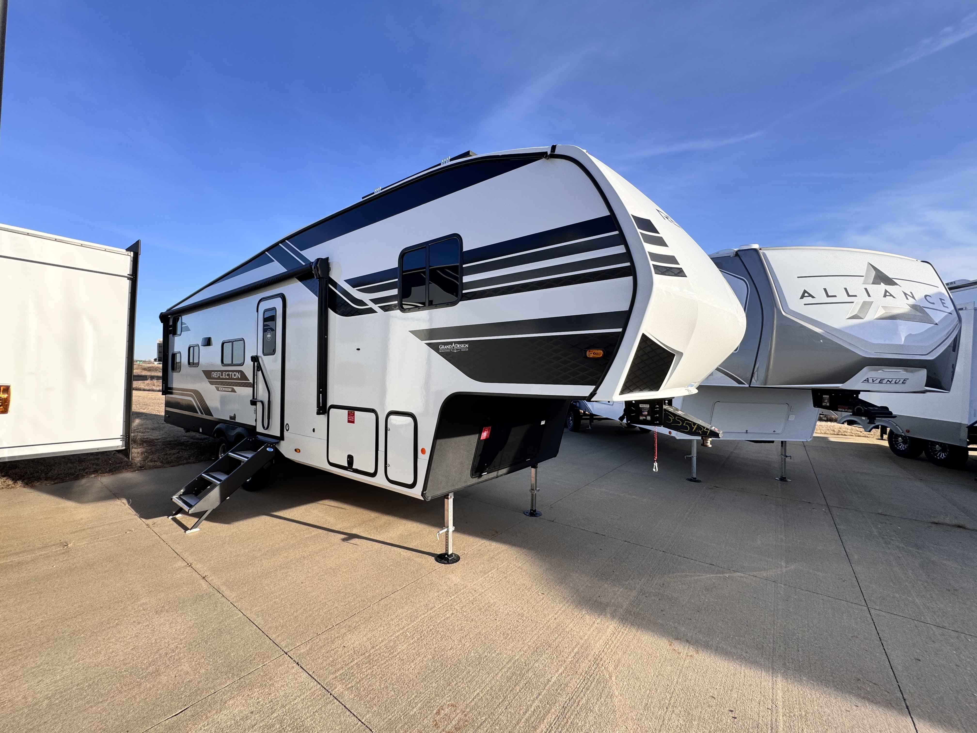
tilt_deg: +0.5
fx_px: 395
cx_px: 488
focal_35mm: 14
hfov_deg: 102.1
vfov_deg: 85.7
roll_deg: -0.6
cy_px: 366
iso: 40
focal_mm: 2.22
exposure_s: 1/727
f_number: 2.2
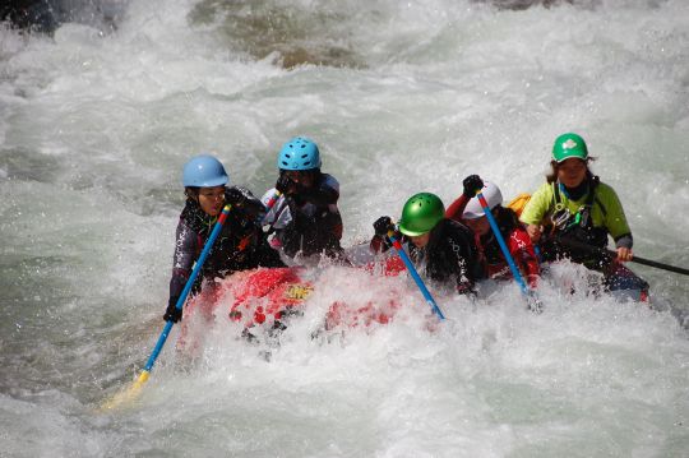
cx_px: 344
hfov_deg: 8.1
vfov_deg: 5.4
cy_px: 229
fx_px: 4876
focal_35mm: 255
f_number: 5.6
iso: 200
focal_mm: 170
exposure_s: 1/1250
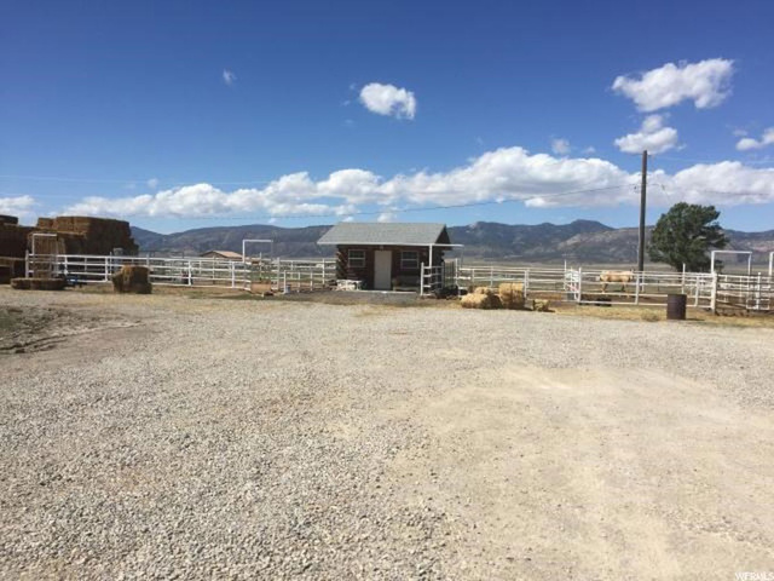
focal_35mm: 29
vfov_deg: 48.2
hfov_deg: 61.7
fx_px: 648
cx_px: 387
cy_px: 290
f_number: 2.2
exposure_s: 1/3049
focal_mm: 4.15
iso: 32
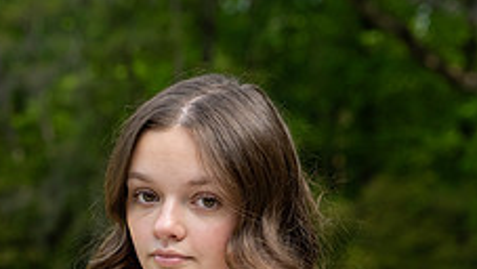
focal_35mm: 131
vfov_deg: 9.2
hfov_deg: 16.3
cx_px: 166
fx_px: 1658
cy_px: 322
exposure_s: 1/640
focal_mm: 63
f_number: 4
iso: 400
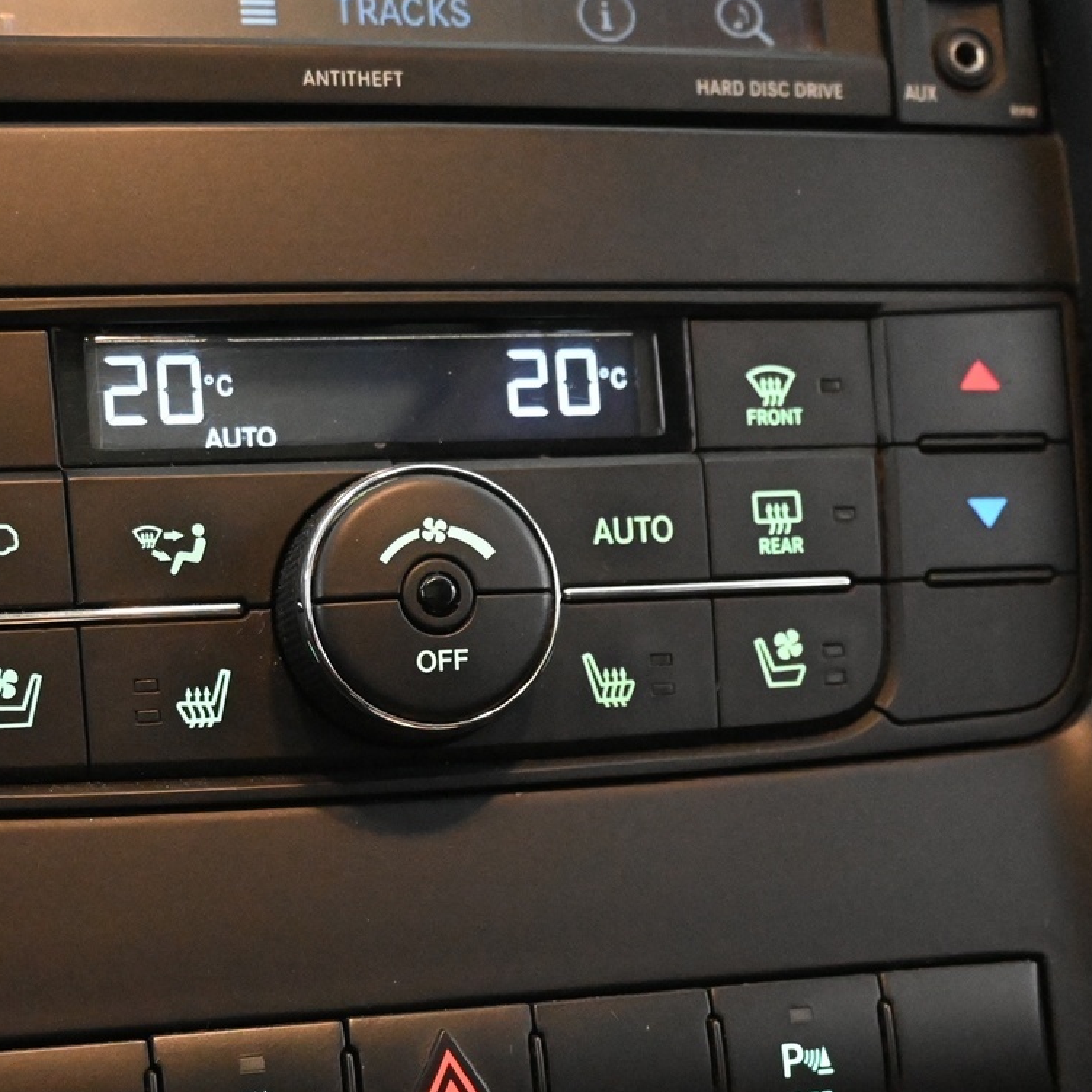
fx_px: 2405
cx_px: 336
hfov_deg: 25.4
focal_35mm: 67
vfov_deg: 25.4
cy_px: 739
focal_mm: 24.5
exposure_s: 1/40
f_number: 4.2
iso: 8000
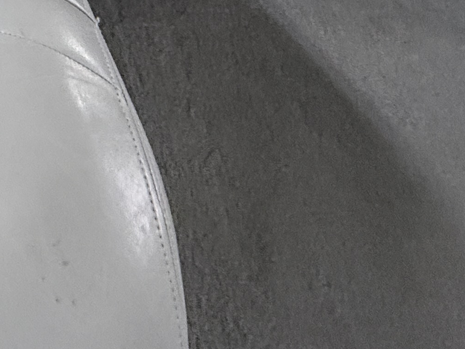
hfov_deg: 25.3
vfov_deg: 22.5
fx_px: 752
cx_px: -247
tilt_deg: -49.6
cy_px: -137
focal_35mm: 56
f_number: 2.2
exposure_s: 1/60
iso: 400
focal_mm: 2.22
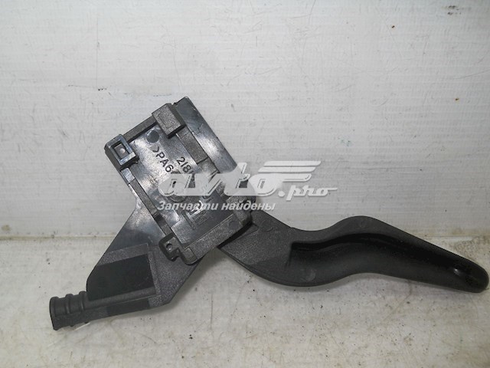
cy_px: 184
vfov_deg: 35.1
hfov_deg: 45.8
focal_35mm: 41
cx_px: 245
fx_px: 580
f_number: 5.5
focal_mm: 6.72
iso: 80
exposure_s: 1/30
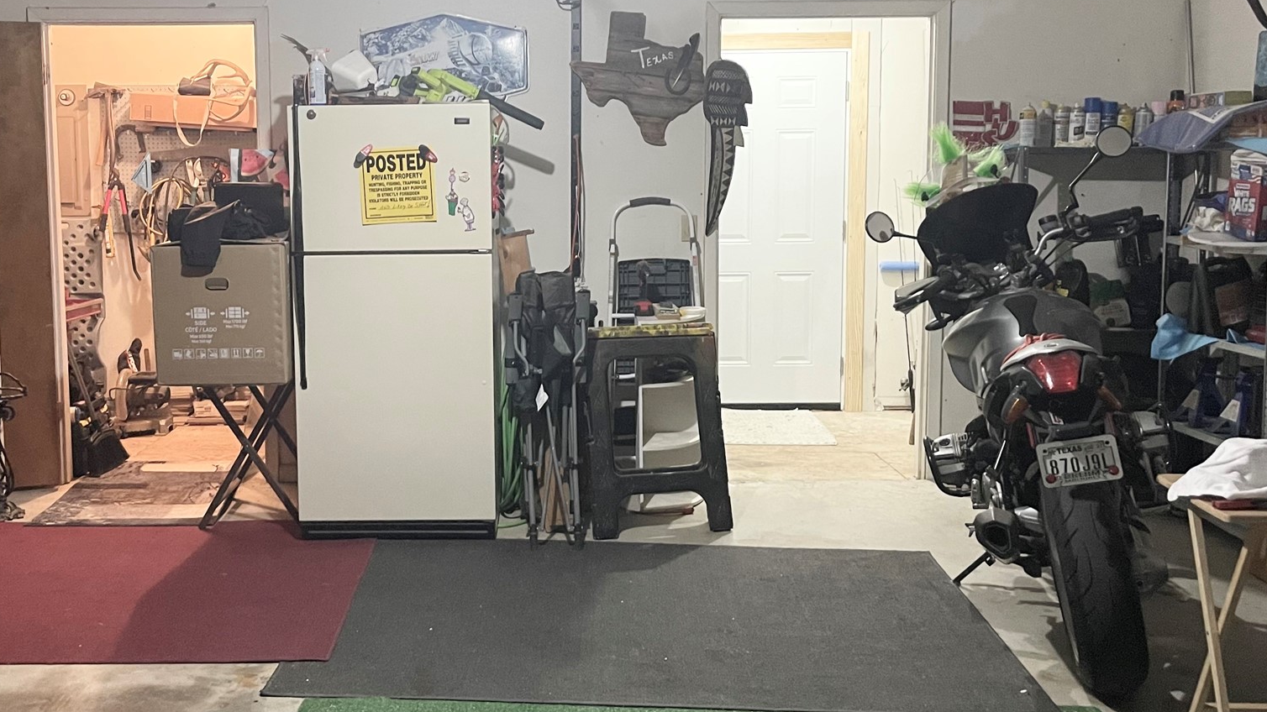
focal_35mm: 37
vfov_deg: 31.8
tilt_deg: -6.2
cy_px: 270
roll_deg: +0.4
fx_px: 1243
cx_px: 499
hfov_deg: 53.6
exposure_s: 1/40
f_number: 1.6
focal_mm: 5.1
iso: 500
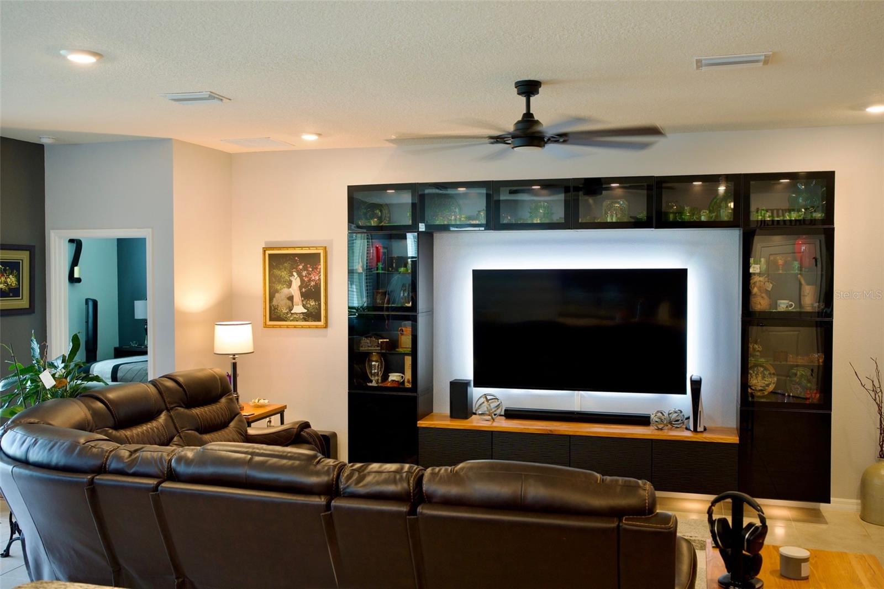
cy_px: 294
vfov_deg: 37.8
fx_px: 859
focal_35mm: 35
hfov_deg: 54.4
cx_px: 442
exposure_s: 1/40
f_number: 4
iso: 500
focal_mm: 35
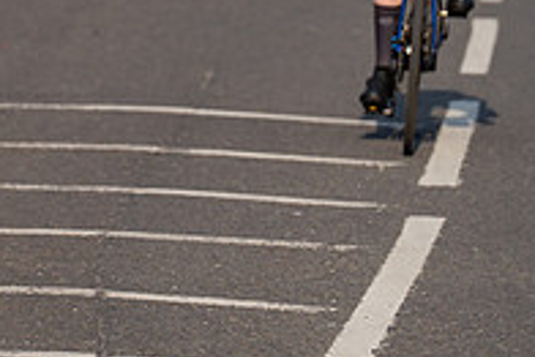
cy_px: -165
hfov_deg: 3.6
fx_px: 8417
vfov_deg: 2.4
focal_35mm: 566
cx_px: -218
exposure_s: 1/1000
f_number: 5
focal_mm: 191
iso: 160
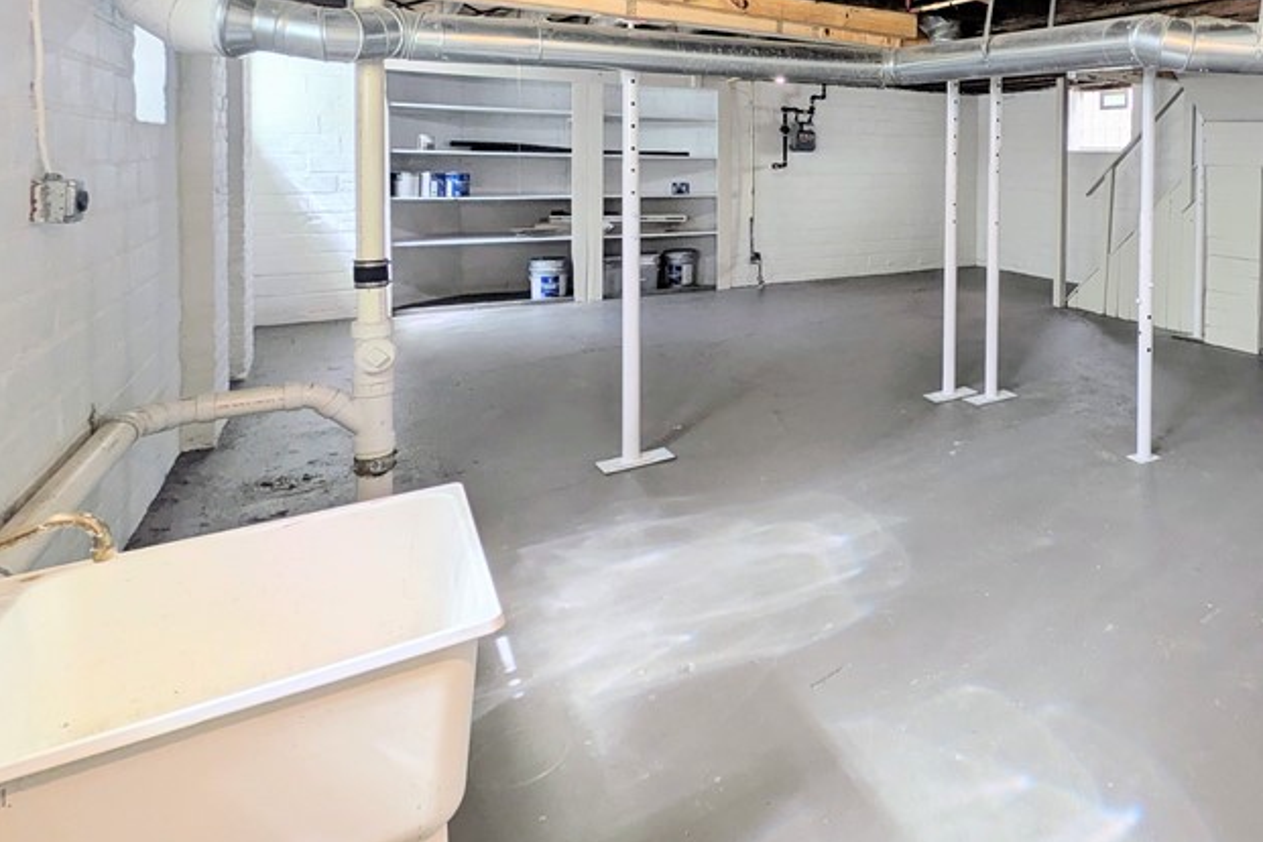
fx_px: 842
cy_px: 175
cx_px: 1005
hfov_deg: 67.1
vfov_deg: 50.1
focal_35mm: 24
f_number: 2.2
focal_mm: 1.85
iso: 49
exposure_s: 1/40
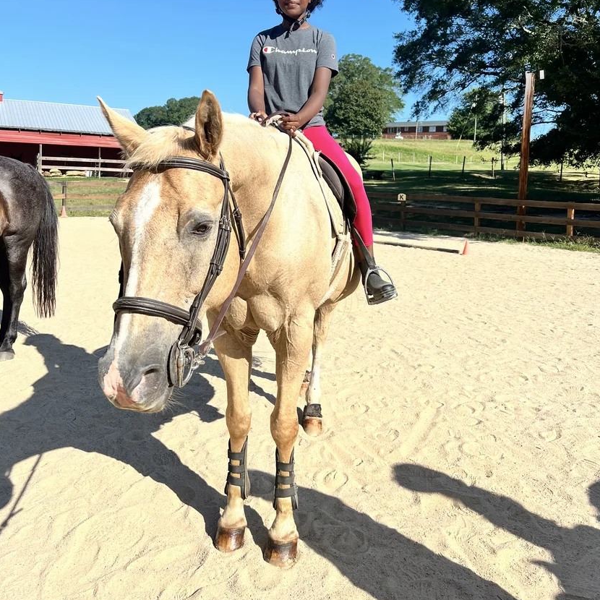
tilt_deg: -3.7
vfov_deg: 51.9
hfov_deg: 52.5
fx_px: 608
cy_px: 222
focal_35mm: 31
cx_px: 302
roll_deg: -0.1
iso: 50
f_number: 1.5
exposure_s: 1/4115
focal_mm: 5.7
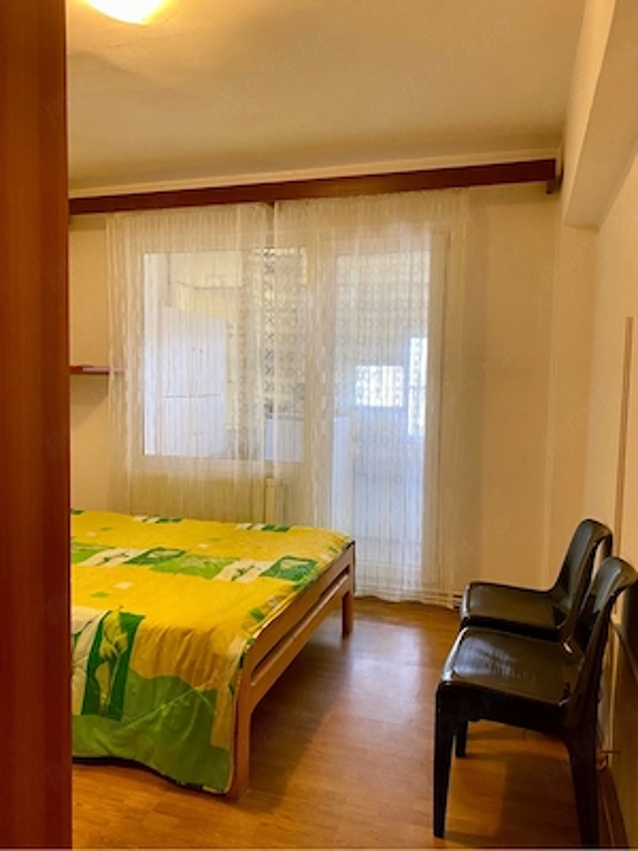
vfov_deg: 67.3
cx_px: 319
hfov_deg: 53.1
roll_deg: -1.2
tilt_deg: -2.4
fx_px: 639
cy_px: 426
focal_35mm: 26
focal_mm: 4.25
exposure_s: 1/50
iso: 200
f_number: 1.8
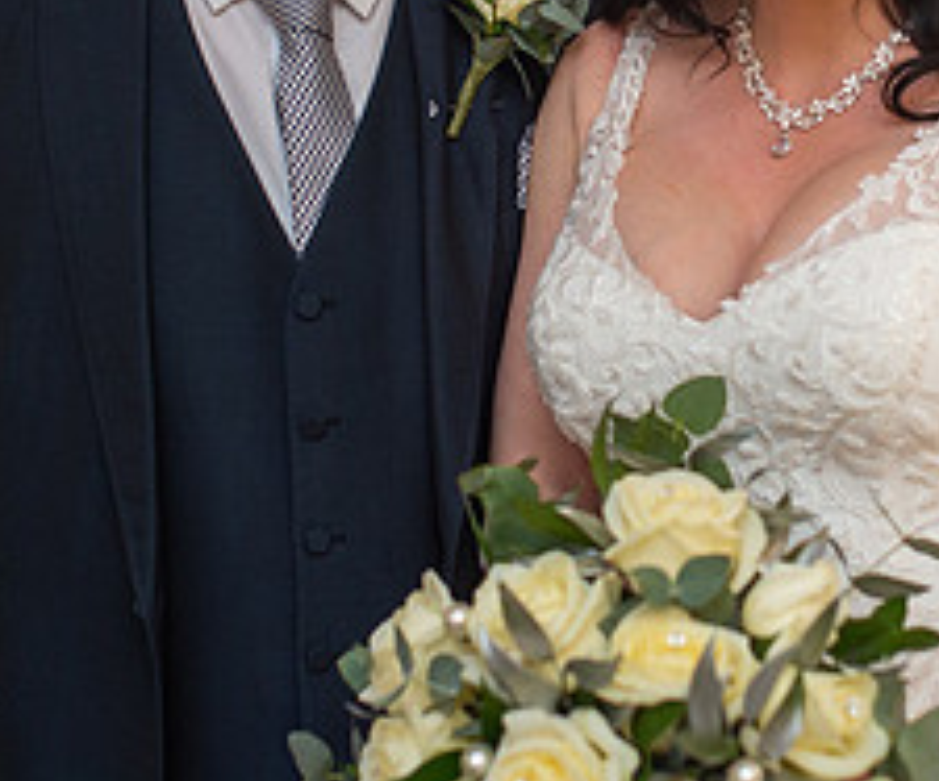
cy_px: 121
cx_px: 766
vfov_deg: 16.1
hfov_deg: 19.3
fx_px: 2737
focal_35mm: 97
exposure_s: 1/125
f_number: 2.5
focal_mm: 35
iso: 250
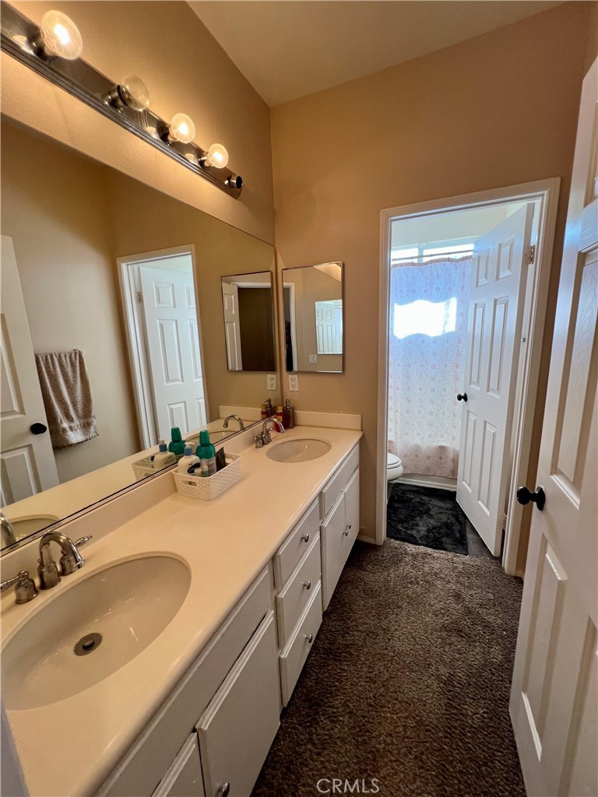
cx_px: 299
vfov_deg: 106.2
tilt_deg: -11.0
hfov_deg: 89.9
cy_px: 398
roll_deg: +2.6
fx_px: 299
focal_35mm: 13
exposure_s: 1/120
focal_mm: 1.57
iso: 80
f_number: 1.8
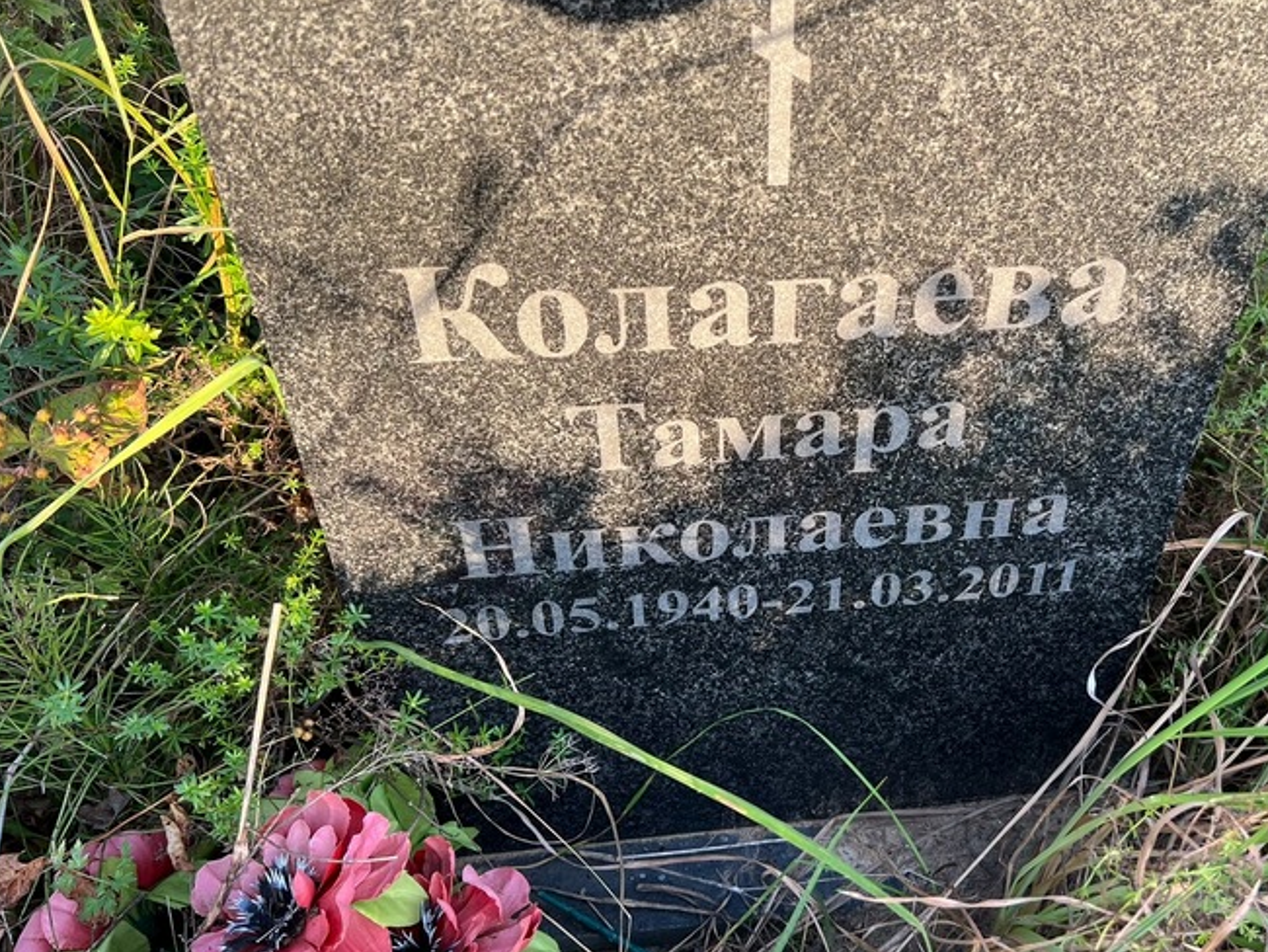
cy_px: 488
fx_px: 1173
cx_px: 763
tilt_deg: -39.6
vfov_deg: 44.2
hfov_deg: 56.4
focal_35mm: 32
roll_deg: -2.7
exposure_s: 1/206
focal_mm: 5.7
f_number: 1.5
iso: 40
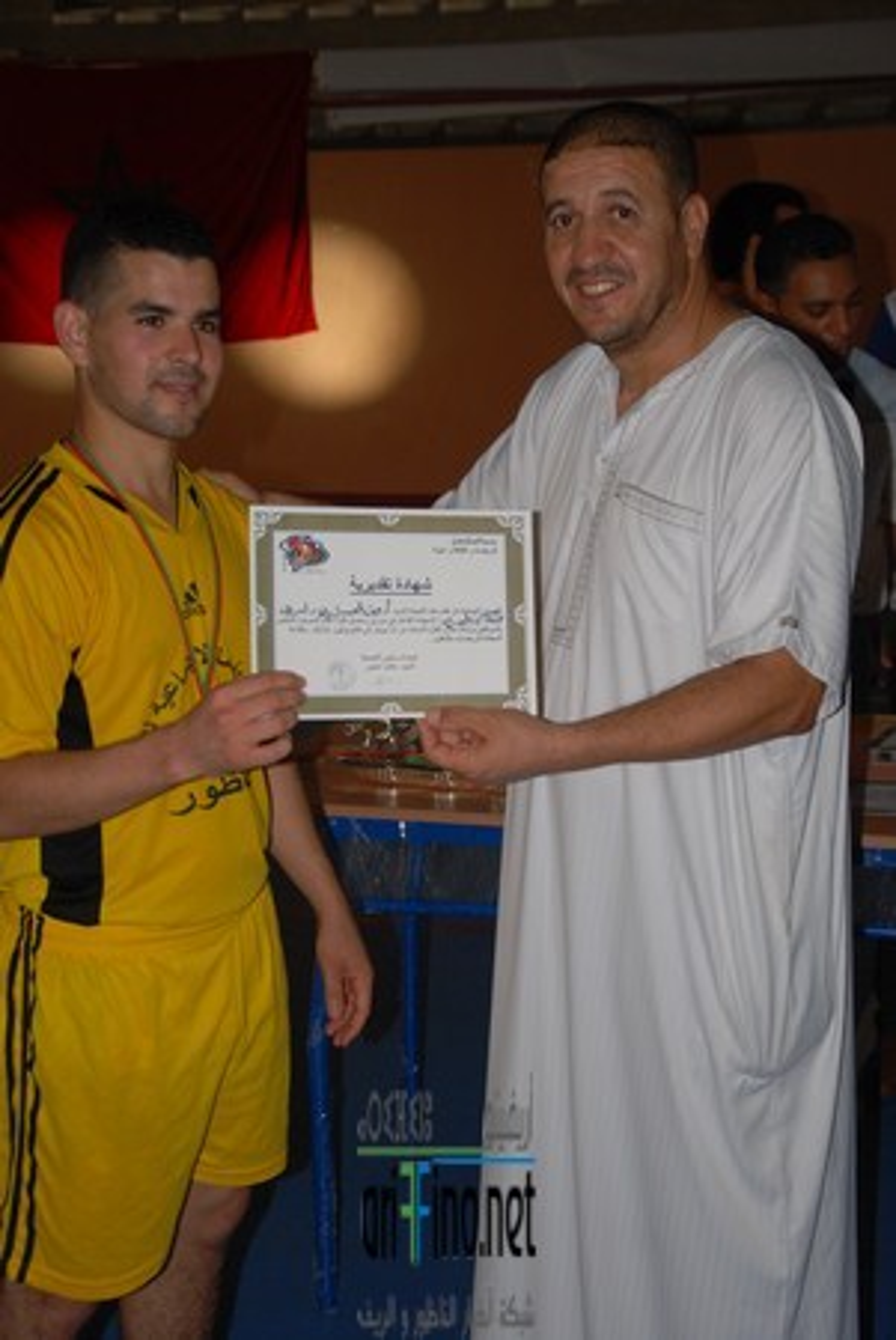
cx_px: 448
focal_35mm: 60
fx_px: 2235
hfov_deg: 22.7
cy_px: 670
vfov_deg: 33.4
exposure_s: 1/60
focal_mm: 40
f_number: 4.8
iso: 200
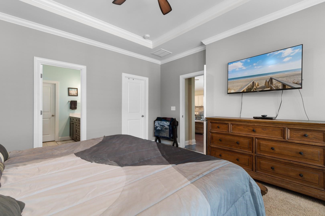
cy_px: 108
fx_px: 135
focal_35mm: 15
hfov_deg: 100.4
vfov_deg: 77.3
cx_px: 162
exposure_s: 1/6
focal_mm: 10
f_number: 4.5
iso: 100
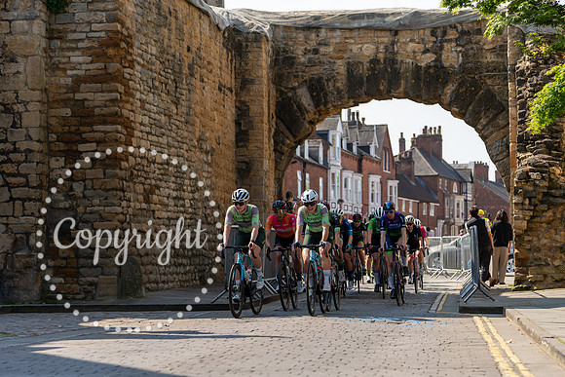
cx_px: 282
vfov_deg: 13.7
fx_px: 1570
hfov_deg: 20.4
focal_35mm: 100
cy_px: 188
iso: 200
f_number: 4.5
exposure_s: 1/1000
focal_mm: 100
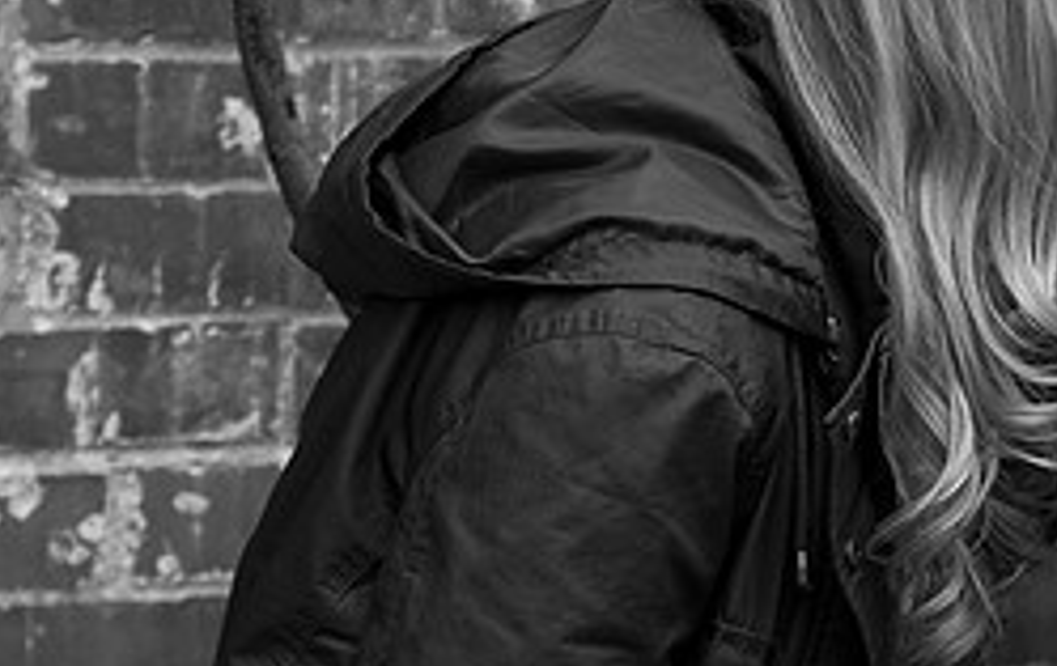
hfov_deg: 6.2
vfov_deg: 3.9
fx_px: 9761
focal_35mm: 338
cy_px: 208
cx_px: 1148
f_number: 5
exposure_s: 1/1000
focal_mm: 122
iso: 160
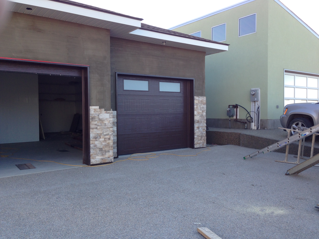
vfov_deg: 42.9
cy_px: 120
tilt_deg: -2.0
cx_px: 160
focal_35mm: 33
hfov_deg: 55.4
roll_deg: +0.4
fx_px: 304
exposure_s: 1/219
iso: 50
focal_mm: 4.12
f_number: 2.4
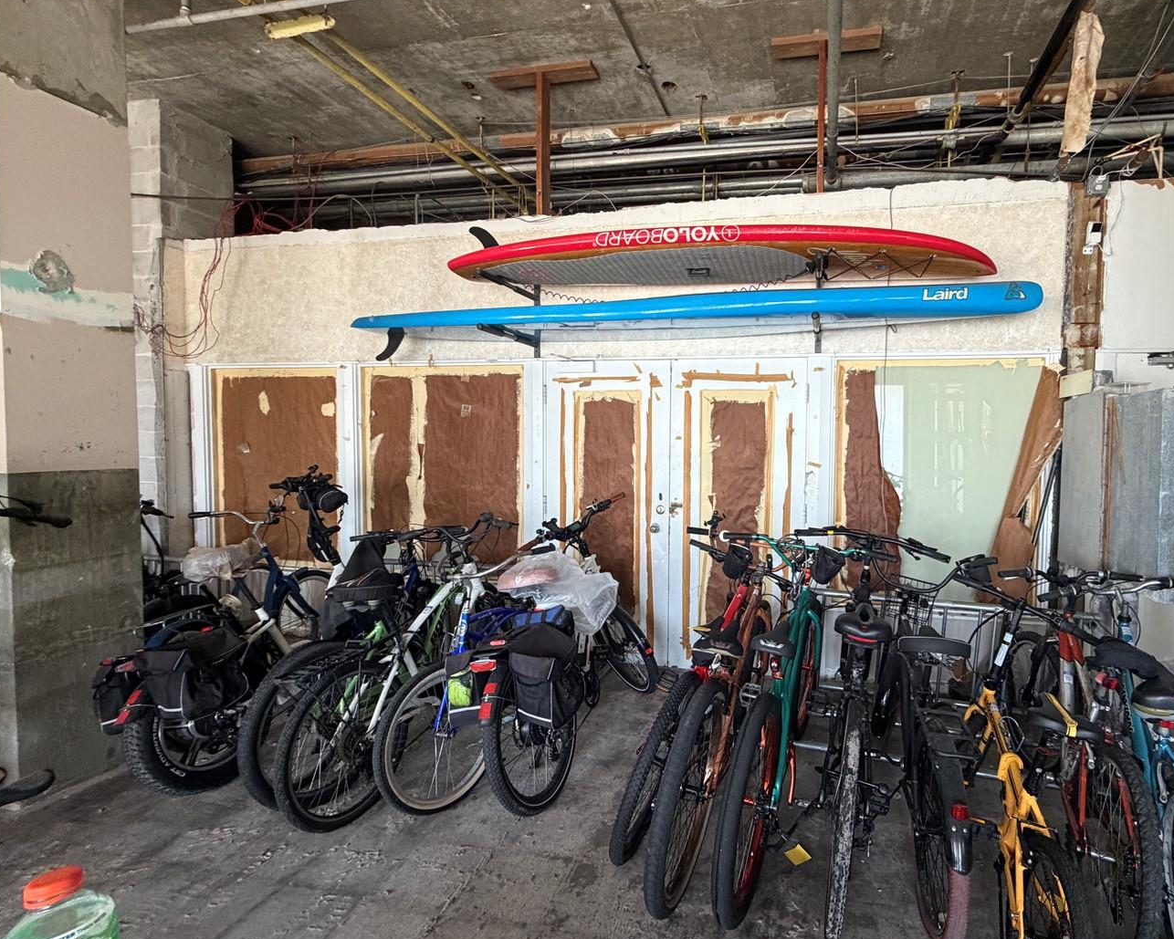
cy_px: 463
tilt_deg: -2.5
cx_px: 724
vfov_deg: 77.0
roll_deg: +0.0
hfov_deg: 88.1
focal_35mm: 17
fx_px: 591
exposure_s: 1/70
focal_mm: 2.22
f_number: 2.2
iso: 320
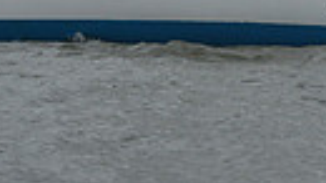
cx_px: 285
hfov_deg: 3.3
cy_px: -536
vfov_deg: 1.8
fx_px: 5660
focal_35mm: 655
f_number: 8
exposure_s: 1/800
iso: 400
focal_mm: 140
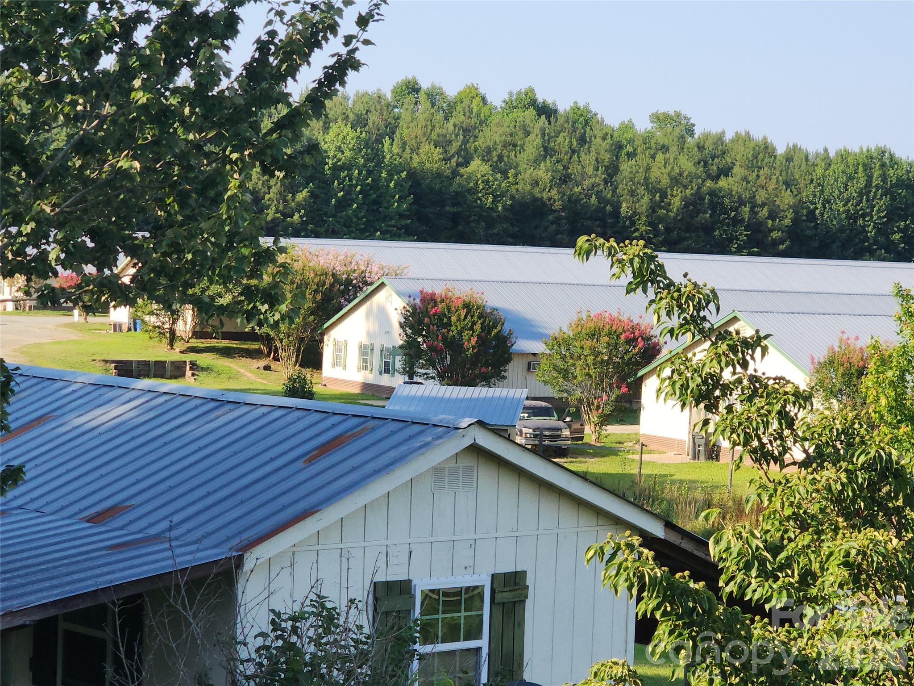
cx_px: 457
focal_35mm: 69
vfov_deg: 21.3
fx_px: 1822
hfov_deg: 28.2
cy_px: 343
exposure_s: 1/864
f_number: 2.4
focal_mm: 7.9
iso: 40
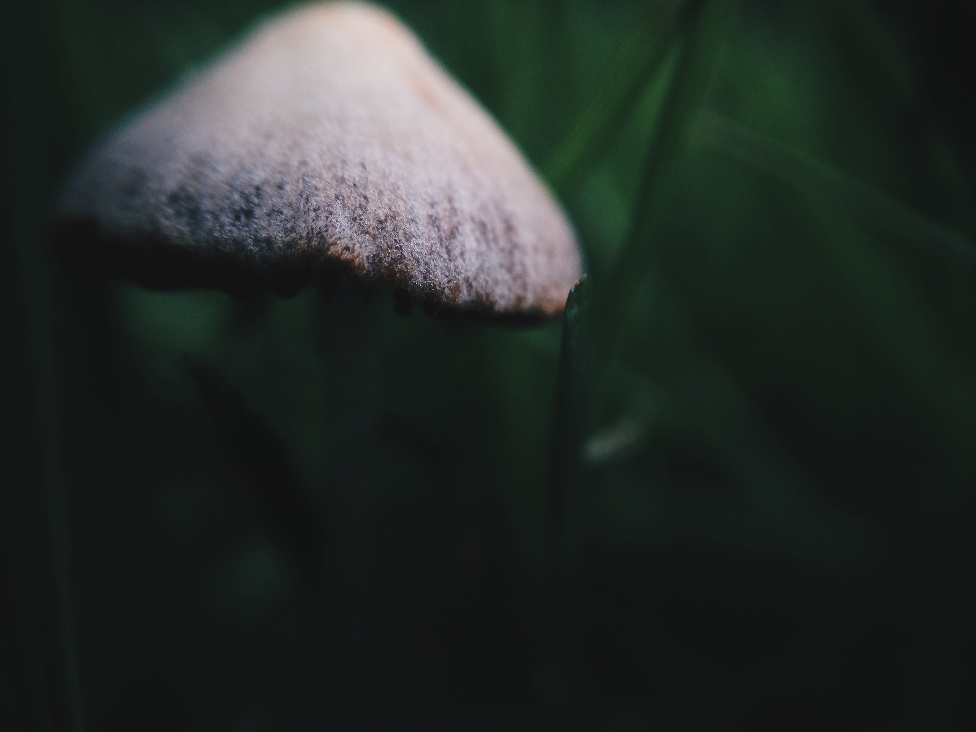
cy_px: 366
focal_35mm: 33
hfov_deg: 55.4
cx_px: 488
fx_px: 930
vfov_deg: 42.9
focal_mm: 4.12
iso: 50
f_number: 2.4
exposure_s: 1/218
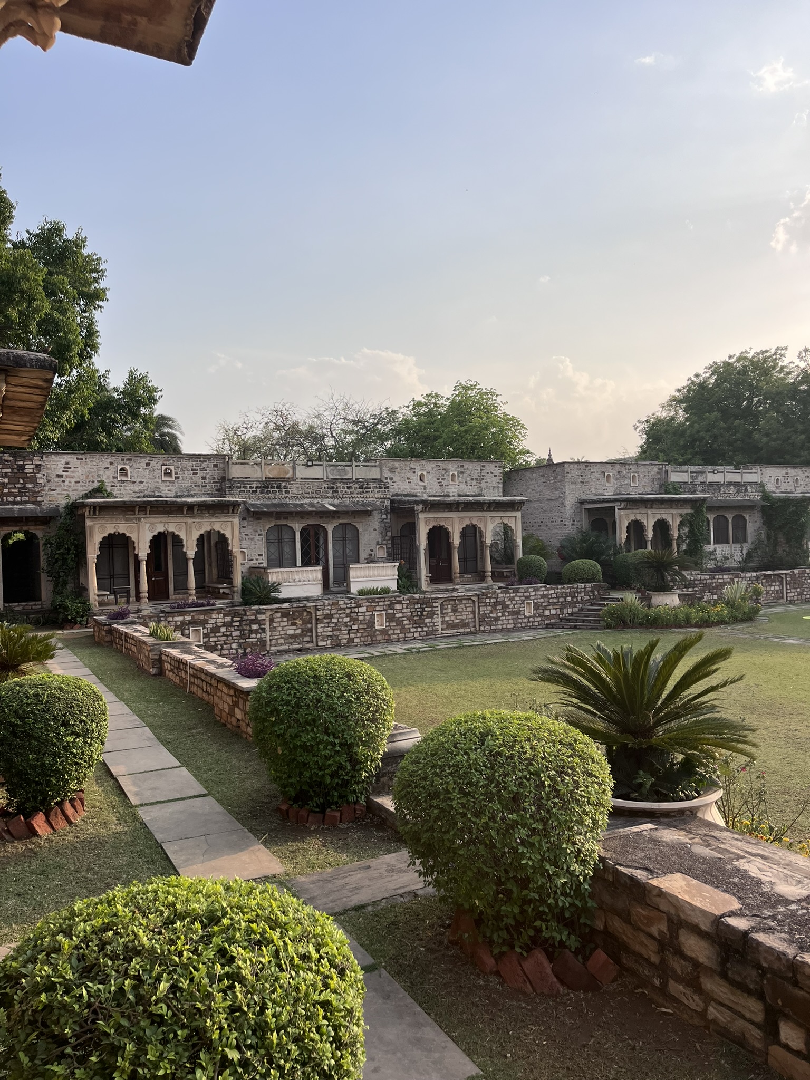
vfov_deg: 67.3
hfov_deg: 53.1
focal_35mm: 26
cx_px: 405
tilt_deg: -0.9
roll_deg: +2.6
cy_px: 540
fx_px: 811
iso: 50
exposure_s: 1/2410
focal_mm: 5.1
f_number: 1.6
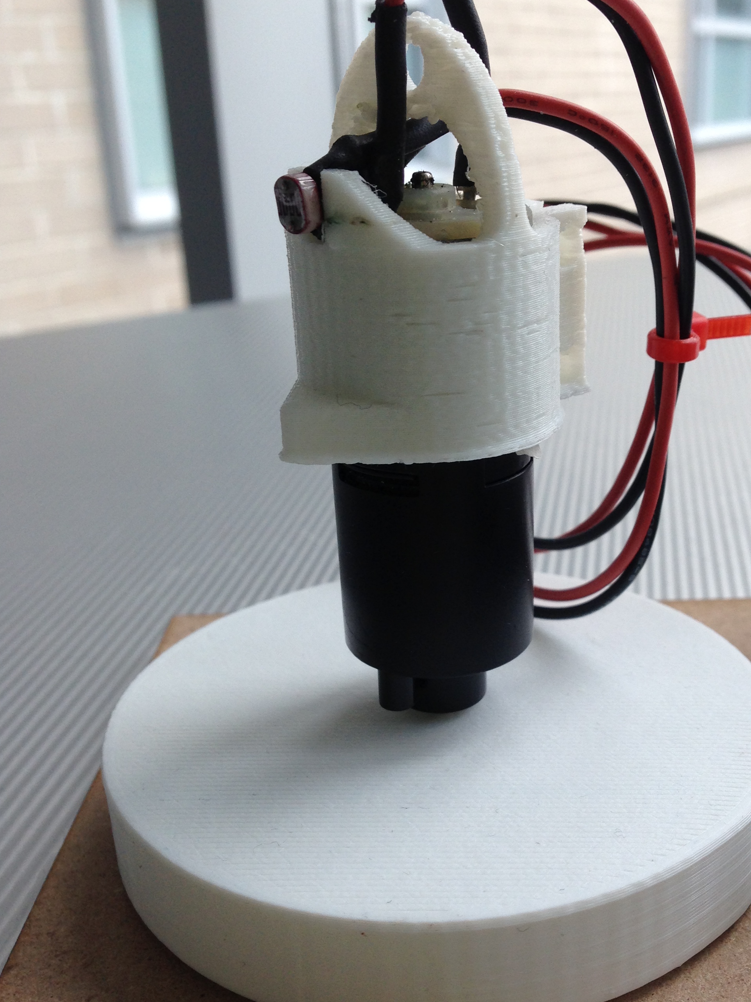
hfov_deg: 34.2
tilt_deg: -20.1
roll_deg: +3.8
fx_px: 1215
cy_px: 564
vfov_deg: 44.7
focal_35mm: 42
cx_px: 460
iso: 64
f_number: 2.4
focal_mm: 4.12
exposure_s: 1/120
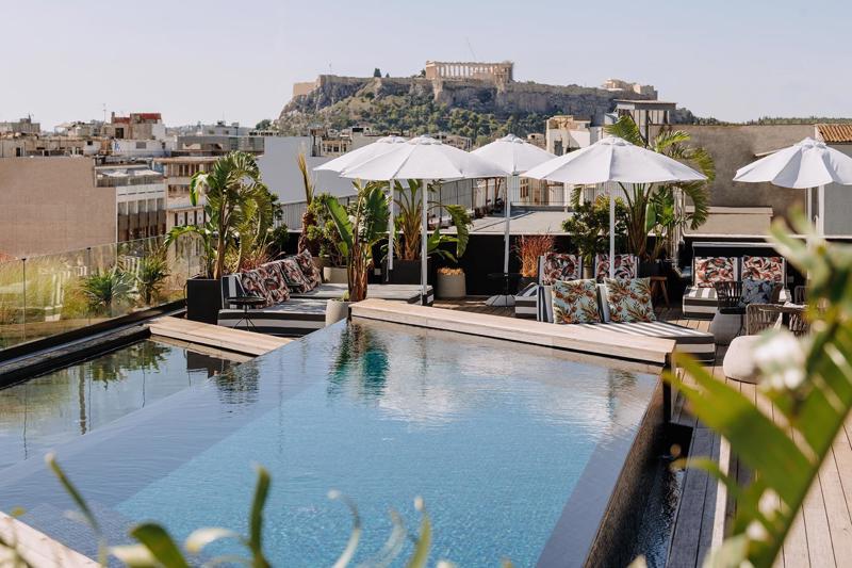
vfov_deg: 19.4
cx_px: 426
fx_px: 1656
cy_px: 284
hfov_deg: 28.8
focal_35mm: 70
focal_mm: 70
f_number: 6.3
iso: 100
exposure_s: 1/500
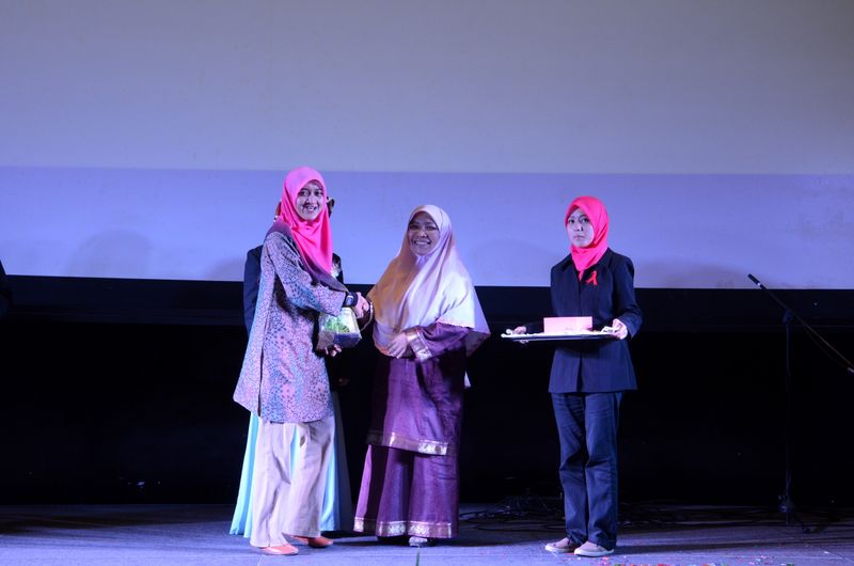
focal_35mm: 52
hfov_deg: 37.9
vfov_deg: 25.6
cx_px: 427
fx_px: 1243
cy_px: 283
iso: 1000
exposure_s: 1/80
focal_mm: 35
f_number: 5
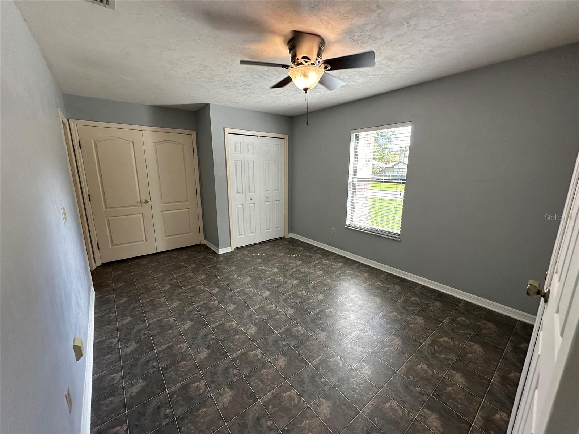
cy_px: 217
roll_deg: -0.5
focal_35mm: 14
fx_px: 234
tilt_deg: -11.1
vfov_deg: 85.7
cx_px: 290
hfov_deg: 102.1
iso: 125
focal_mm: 2.22
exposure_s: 1/120
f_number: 2.2
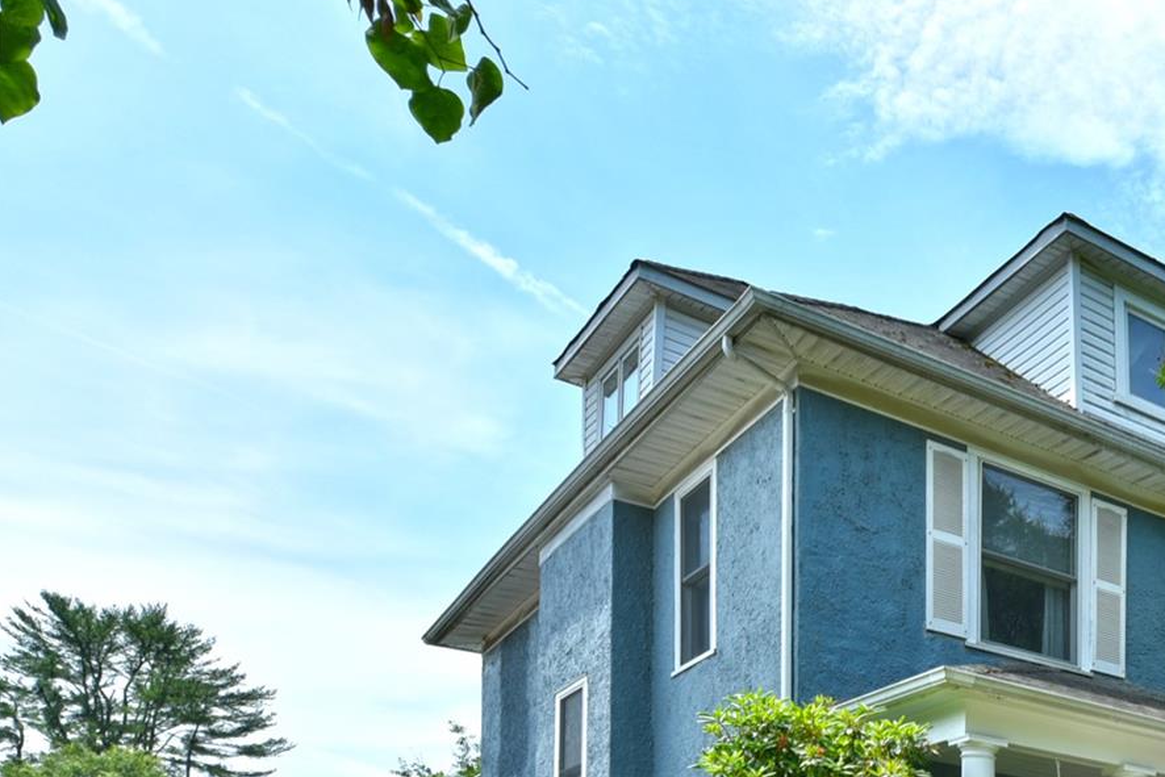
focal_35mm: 37
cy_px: 856
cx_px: 1302
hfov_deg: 40.9
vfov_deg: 31.8
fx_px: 1197
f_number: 10
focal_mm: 16
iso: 125
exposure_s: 1/60
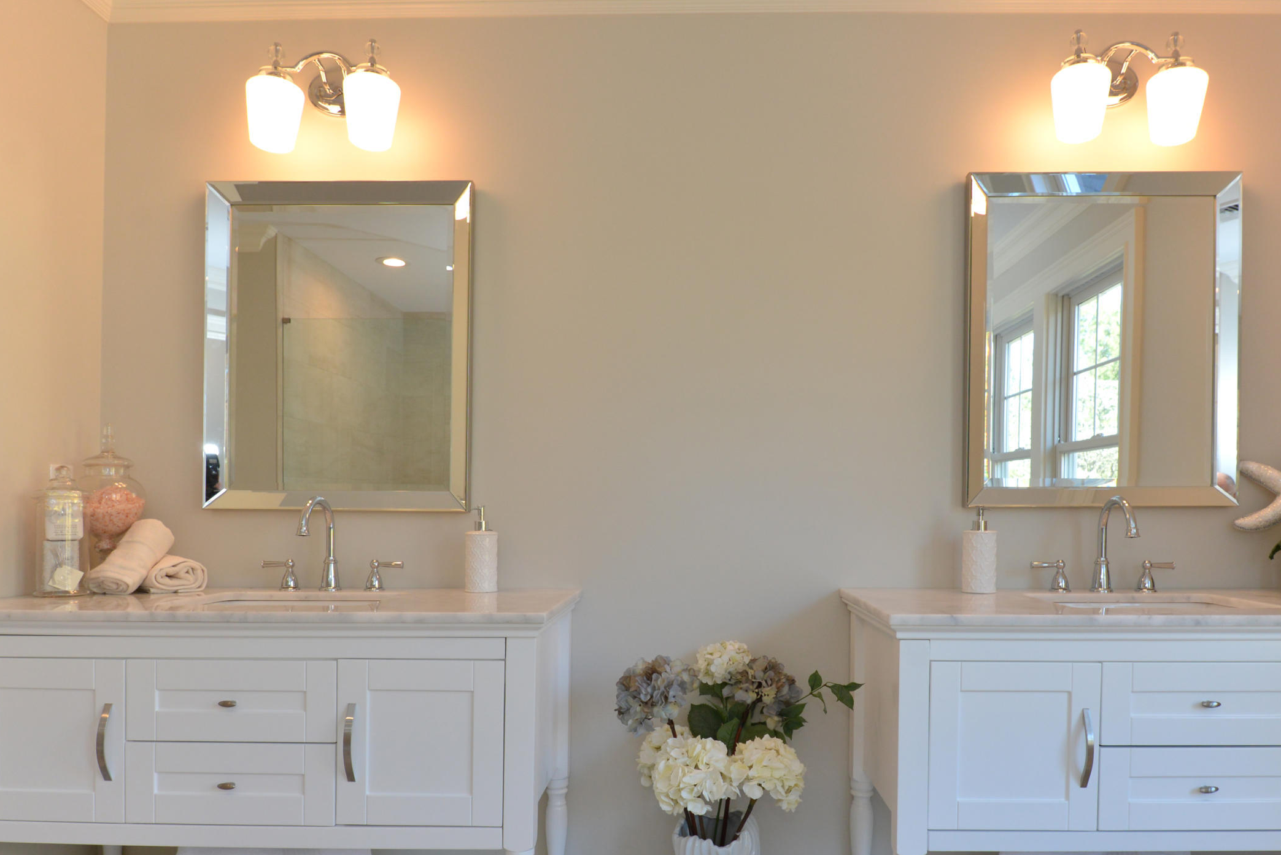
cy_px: 511
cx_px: 718
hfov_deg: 75.8
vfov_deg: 54.8
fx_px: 819
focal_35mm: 23
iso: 800
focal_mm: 16
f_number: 7.1
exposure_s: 1/125
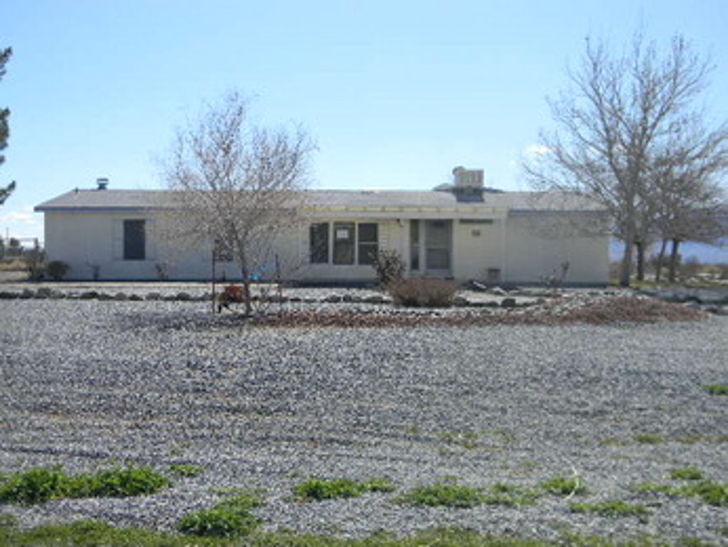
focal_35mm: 41
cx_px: 364
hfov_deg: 45.7
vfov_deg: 35.2
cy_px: 274
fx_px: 863
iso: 80
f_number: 7.6
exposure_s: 1/232
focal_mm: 7.3
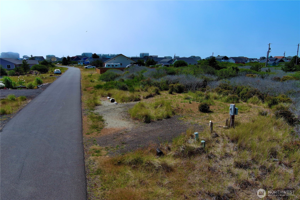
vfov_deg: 45.0
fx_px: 242
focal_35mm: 29
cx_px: 150
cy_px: 100
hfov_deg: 63.7
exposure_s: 1/2179
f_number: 2.8
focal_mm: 10.57
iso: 100
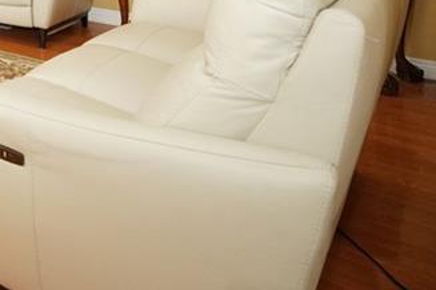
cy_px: -128
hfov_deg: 29.7
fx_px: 569
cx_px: -181
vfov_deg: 23.7
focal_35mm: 47
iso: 1600
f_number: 4
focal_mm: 10
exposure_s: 1/125
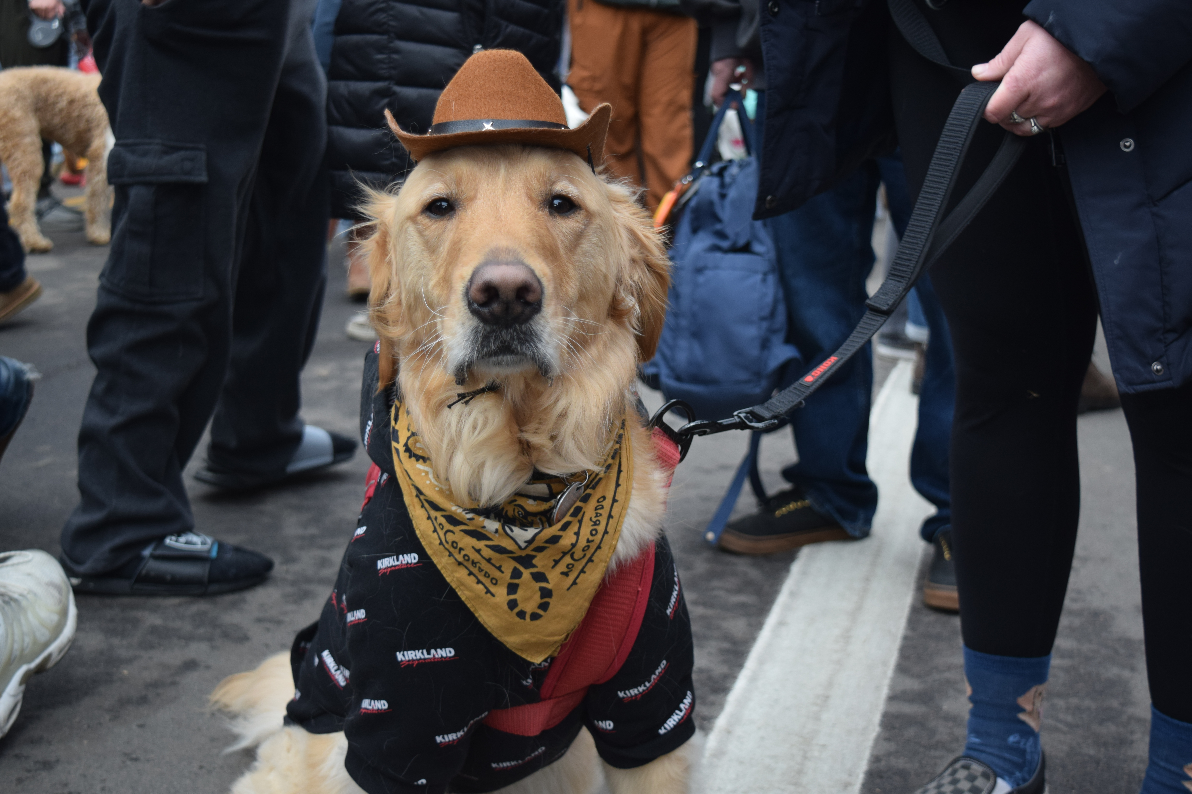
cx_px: 596
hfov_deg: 38.9
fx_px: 1689
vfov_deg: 26.5
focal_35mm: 51
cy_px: 397
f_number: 4.5
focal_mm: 34
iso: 560
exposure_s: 1/1000
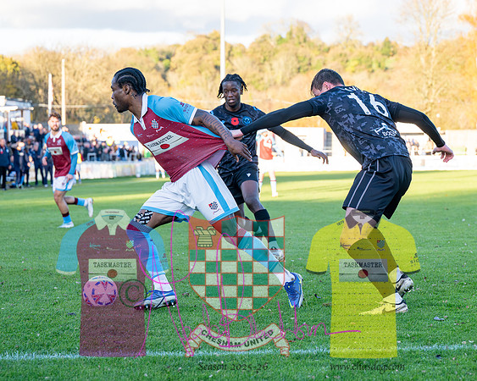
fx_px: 1488
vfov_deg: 14.6
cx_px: 368
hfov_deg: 18.1
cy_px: 190
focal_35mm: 105
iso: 800
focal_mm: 70
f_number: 4
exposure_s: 1/2000
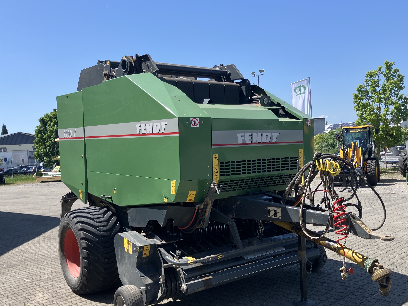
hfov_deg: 50.0
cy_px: 190
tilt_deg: -4.4
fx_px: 436
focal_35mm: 37
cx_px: 227
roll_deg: +3.3
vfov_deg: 38.4
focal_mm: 3.99
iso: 32
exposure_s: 1/934
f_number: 1.8
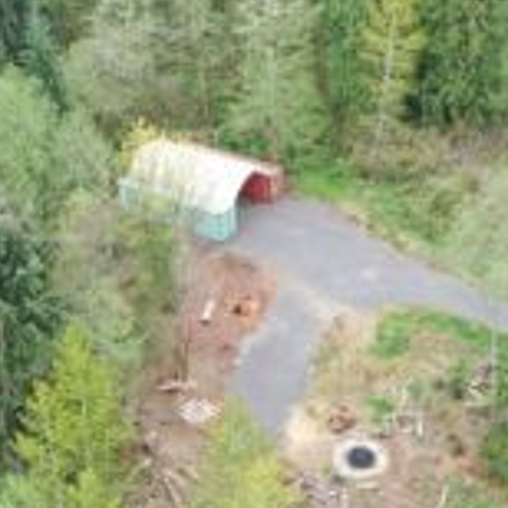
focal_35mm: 62
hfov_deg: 27.6
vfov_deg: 27.7
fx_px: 1029
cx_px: 198
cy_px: 308
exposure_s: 1/30
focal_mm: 10.26
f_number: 5.6
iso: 100
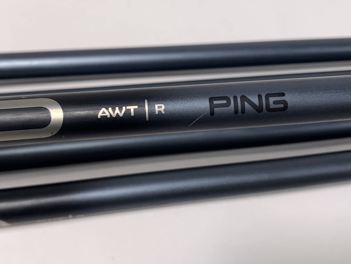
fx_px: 426
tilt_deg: -64.8
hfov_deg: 44.7
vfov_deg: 34.2
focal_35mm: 42
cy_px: 98
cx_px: 151
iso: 25
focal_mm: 4.25
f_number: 1.8
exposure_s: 1/267
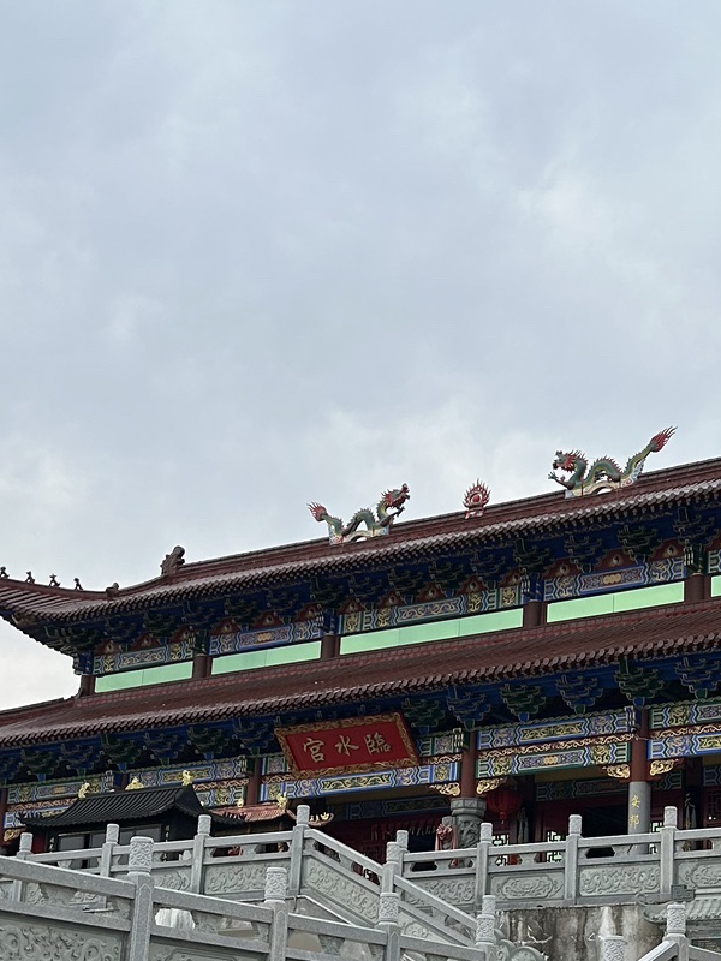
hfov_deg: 22.4
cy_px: 745
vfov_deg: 29.3
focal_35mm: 65
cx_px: 552
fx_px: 1805
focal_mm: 5.7
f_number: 1.5
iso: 50
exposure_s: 1/1449
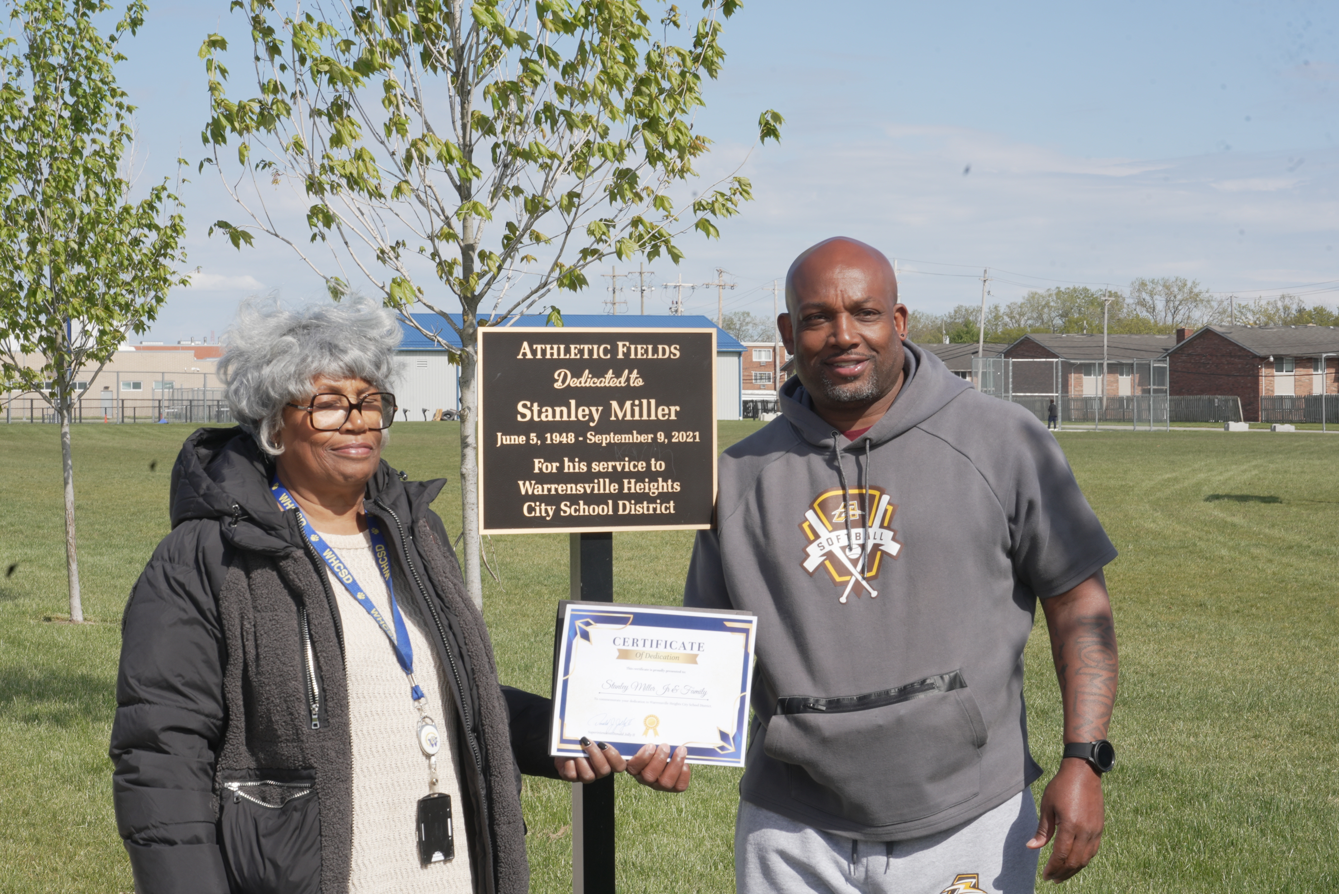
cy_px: 447
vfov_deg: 18.4
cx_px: 670
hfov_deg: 27.3
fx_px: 2754
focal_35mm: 74
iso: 200
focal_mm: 74
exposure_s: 1/80
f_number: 22
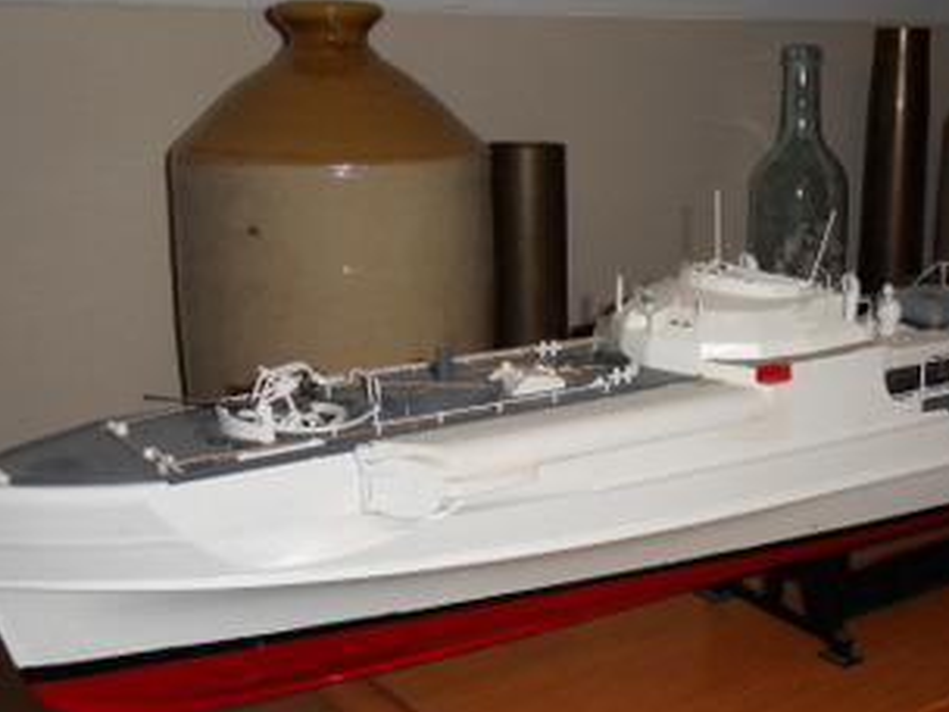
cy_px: 403
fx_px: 1343
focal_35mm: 49
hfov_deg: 38.1
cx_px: 693
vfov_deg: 29.6
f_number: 3.7
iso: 200
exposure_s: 1/30
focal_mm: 5.6
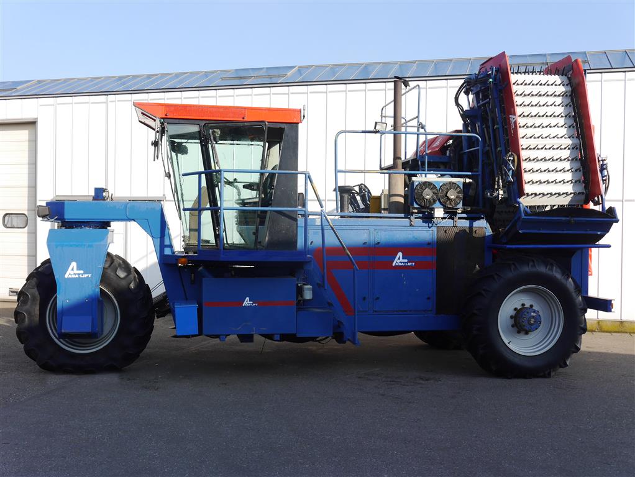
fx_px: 734
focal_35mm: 40
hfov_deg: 46.8
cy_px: 238
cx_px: 318
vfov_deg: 36.0
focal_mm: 20
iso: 160
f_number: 7.1
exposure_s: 1/250
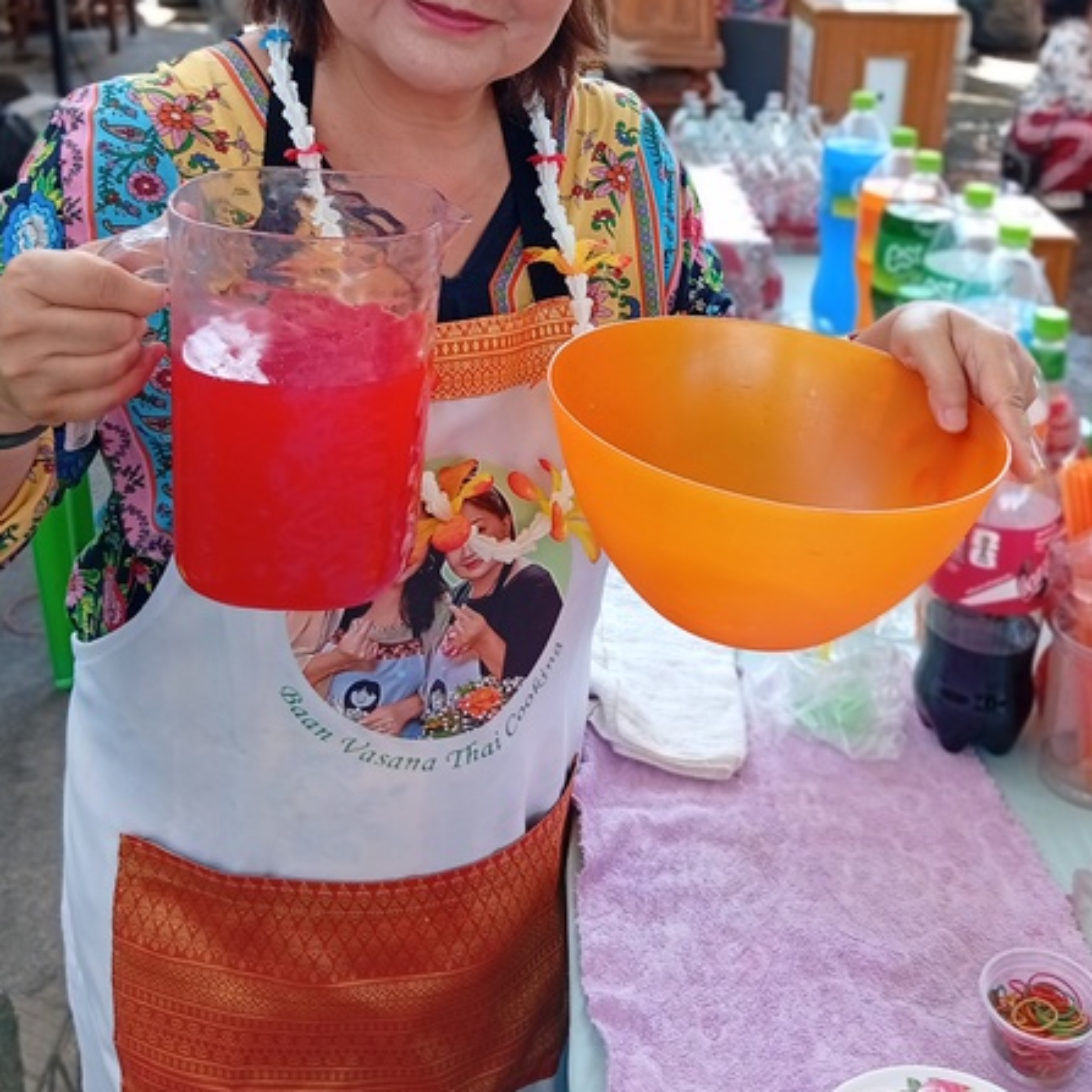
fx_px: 1463
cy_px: 246
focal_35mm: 41
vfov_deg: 39.6
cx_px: 640
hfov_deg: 40.8
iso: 57
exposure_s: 1/50
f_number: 1.8
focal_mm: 3.96
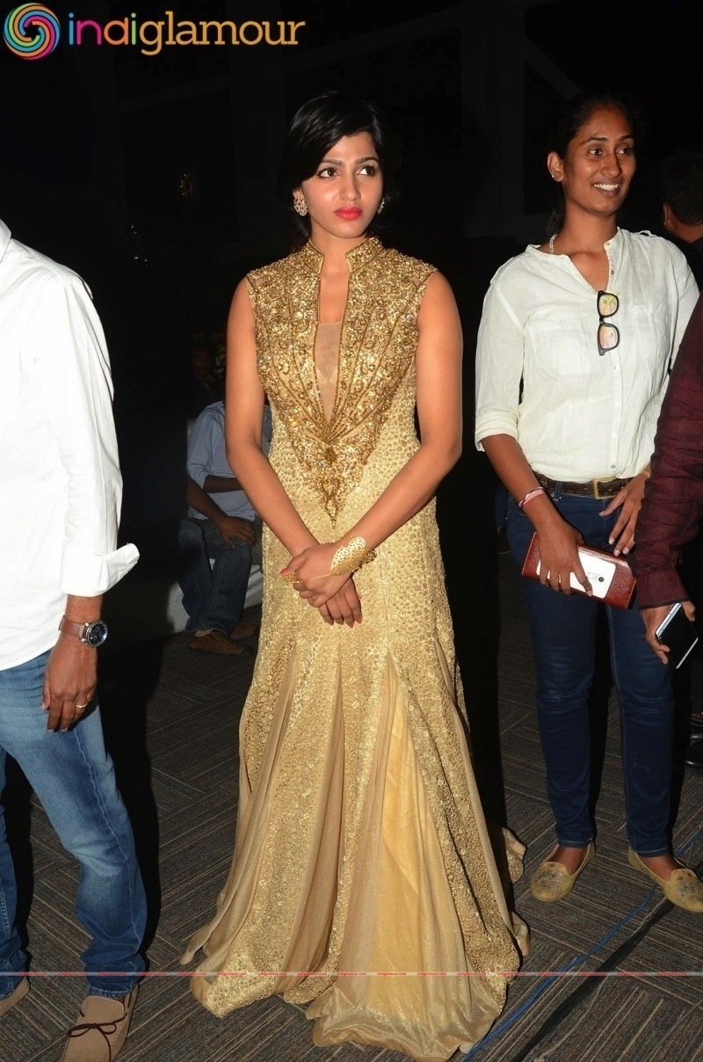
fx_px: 971
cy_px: 531
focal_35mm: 33
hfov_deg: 39.8
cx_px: 352
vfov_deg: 57.3
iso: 200
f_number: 8
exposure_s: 1/160
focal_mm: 22
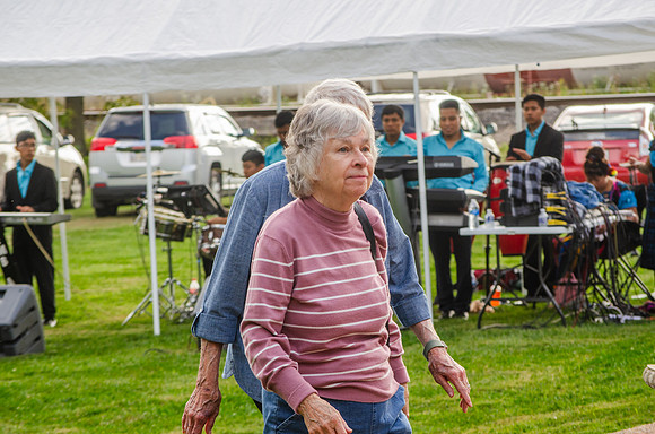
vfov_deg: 9.3
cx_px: 328
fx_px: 2669
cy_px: 217
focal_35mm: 147
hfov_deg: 14.0
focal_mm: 98
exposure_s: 1/200
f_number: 7.1
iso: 200
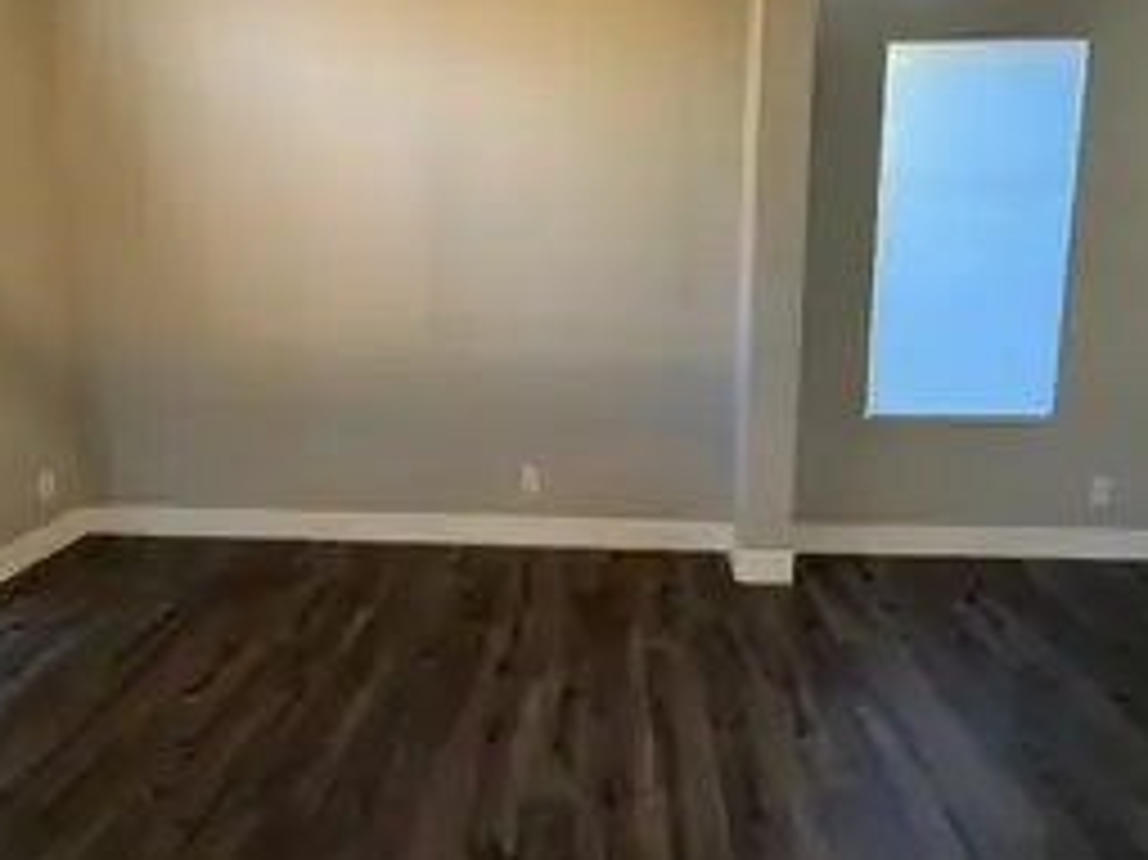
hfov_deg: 76.4
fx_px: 729
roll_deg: +0.1
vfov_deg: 60.5
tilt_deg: -7.9
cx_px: 590
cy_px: 338
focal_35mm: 22
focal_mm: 2.22
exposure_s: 1/120
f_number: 2.2
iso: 320
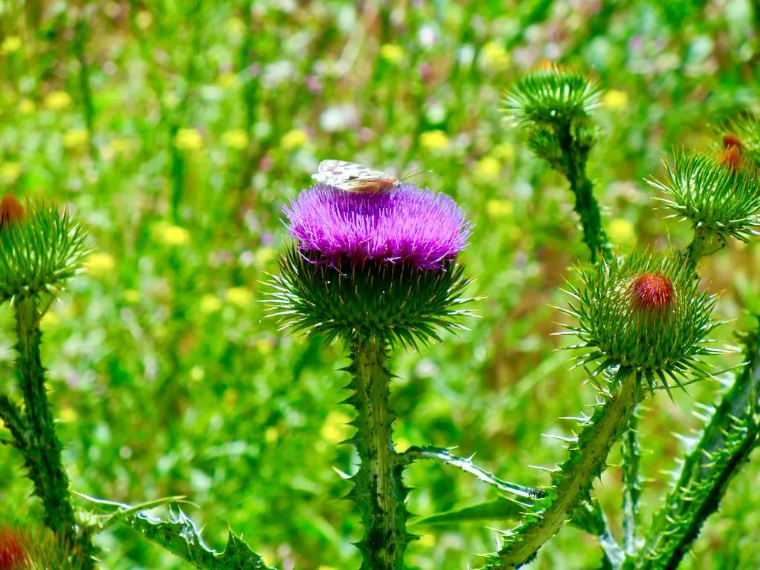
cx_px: 380
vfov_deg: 5.7
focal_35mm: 262
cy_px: 285
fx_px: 5752
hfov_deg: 7.6
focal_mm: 47.2
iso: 160
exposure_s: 1/486
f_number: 5.1
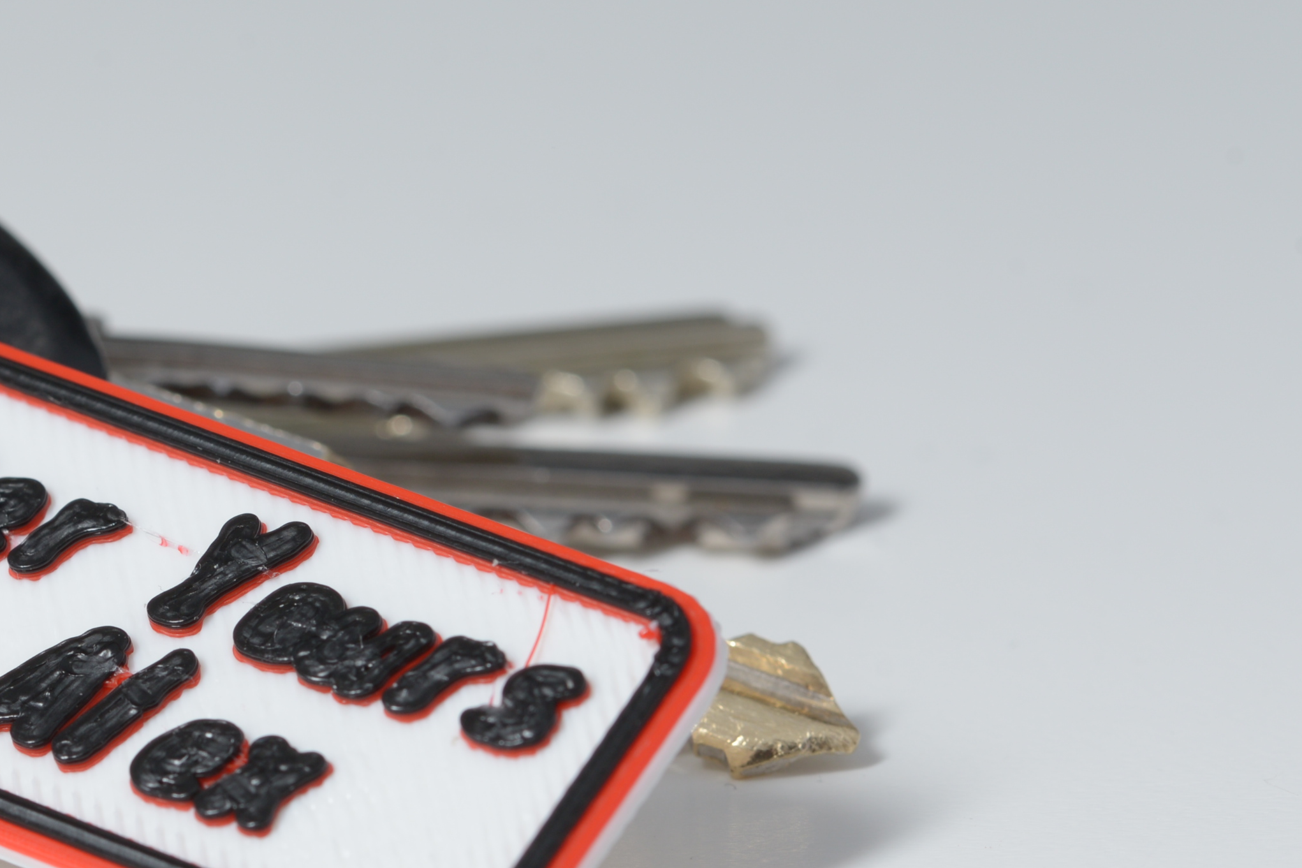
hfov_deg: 8.8
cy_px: 471
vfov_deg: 5.9
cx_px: 175
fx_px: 8389
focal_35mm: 232
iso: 200
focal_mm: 105
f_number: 13
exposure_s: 1/160
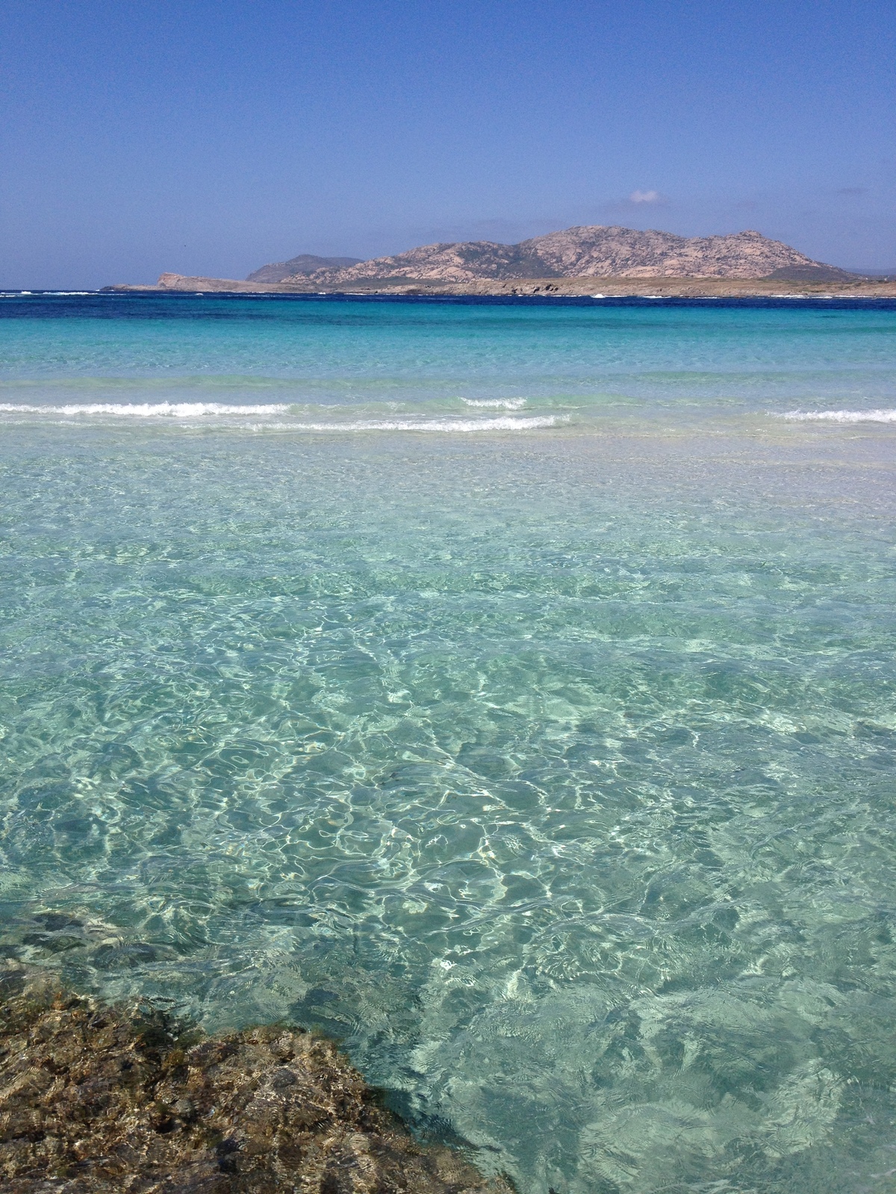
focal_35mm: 35
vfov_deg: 52.6
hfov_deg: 40.7
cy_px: 597
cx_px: 448
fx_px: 1208
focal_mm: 4.28
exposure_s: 1/2762
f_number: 2.4
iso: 50
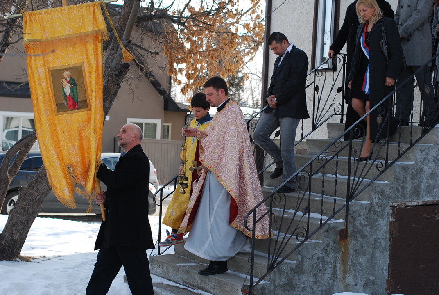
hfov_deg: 26.9
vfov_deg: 18.3
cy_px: 148
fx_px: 916
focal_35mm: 75
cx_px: 220
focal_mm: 50
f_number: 4
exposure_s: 1/640
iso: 200
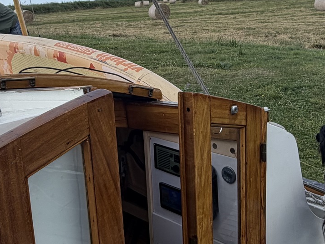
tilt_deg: -13.7
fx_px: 460
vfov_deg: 29.7
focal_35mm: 49
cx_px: 135
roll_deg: +4.5
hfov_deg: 38.8
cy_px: 110
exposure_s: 1/770
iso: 25
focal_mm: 2.22
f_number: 2.2
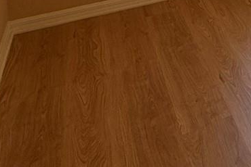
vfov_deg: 16.9
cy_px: -152
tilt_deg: -4.3
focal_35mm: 63
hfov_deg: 22.5
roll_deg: -1.4
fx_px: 439
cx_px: 425
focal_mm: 2.22
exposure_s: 1/383
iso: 64
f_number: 2.2
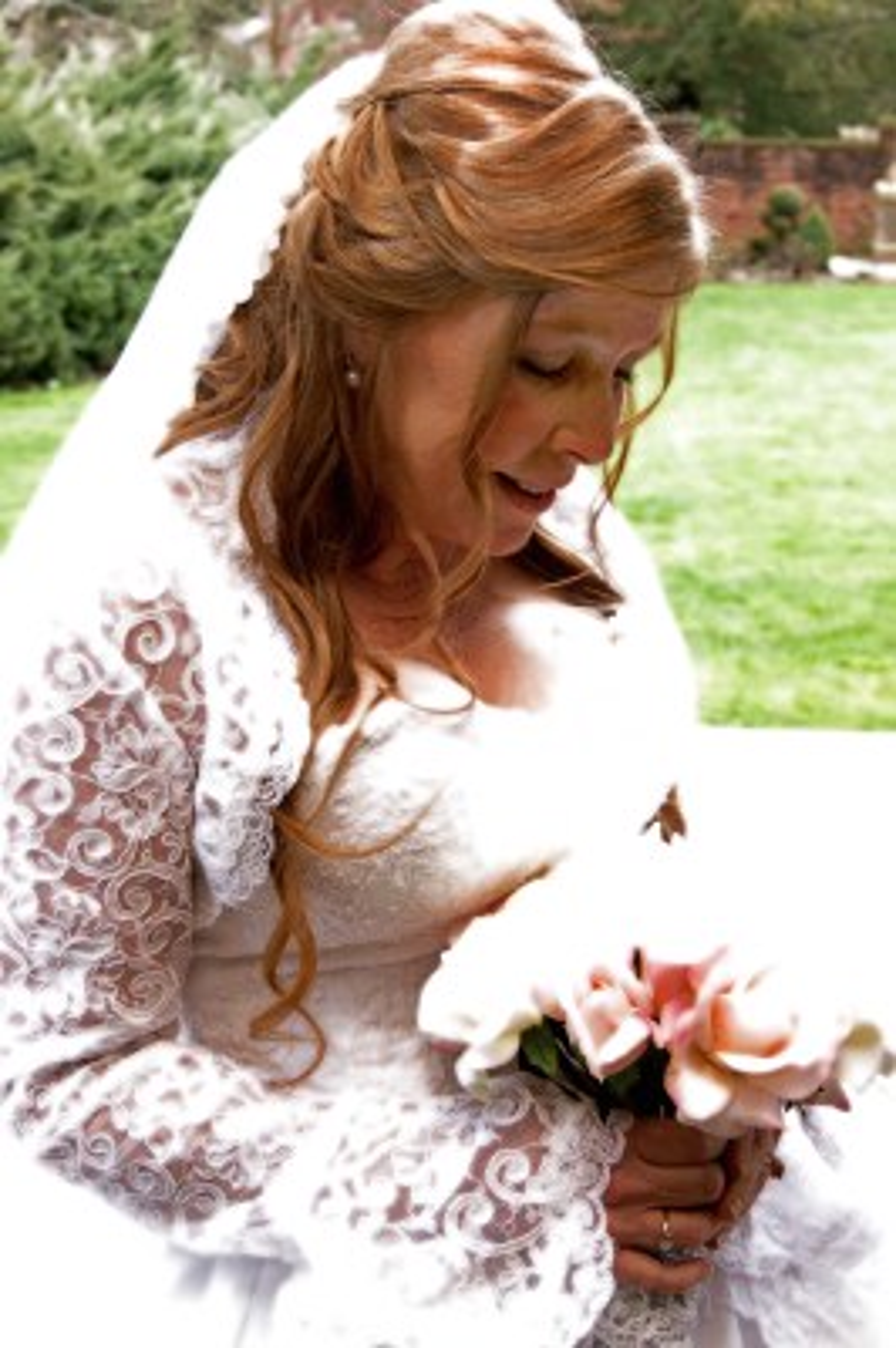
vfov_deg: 46.4
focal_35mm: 42
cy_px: 674
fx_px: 1571
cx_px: 448
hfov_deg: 31.8
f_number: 6.3
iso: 200
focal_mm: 28
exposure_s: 1/160
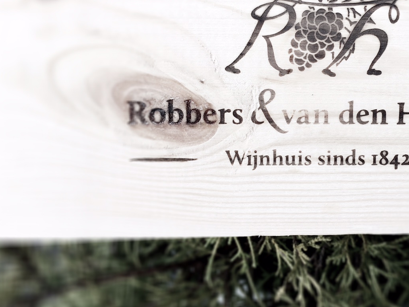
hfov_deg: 40.3
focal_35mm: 46
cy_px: 105
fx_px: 544
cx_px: 297
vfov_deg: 31.3
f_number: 2.2
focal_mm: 4.15
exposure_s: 1/347
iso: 32
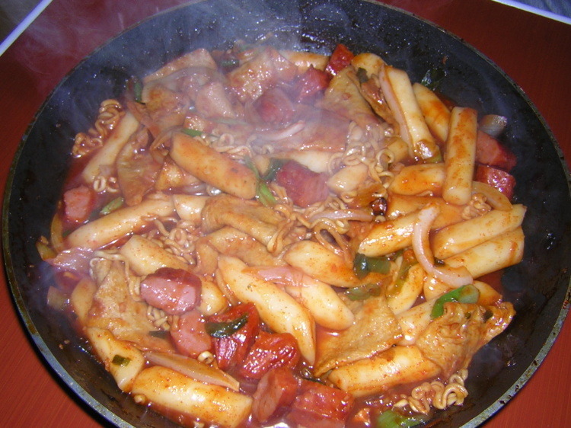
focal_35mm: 36
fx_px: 594
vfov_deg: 39.6
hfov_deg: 51.4
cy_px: 214
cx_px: 286
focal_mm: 4.7
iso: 100
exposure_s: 1/60.1
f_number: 5.2
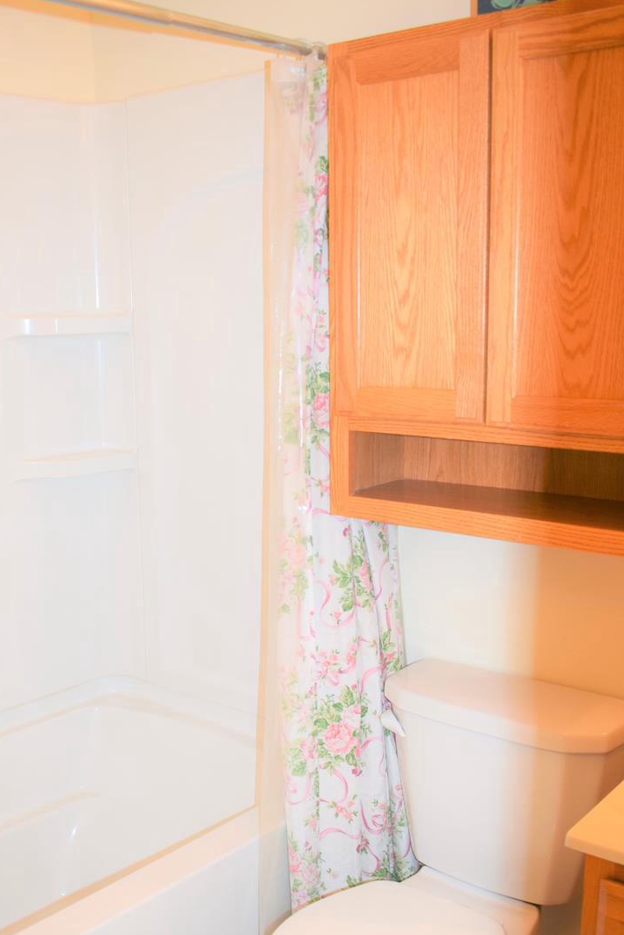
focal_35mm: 39
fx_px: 1014
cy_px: 530
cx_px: 221
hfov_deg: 34.0
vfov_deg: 49.4
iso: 800
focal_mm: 18
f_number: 4.5
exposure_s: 1/80
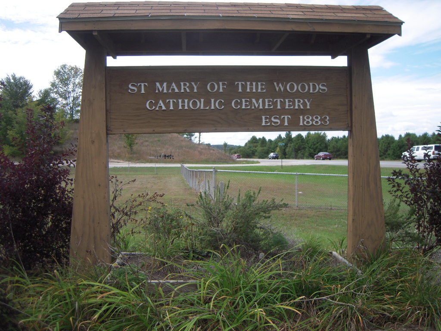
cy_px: 166
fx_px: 395
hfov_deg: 58.4
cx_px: 220
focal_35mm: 31
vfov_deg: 45.4
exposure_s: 1/640
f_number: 2.8
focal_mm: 5.6
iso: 100
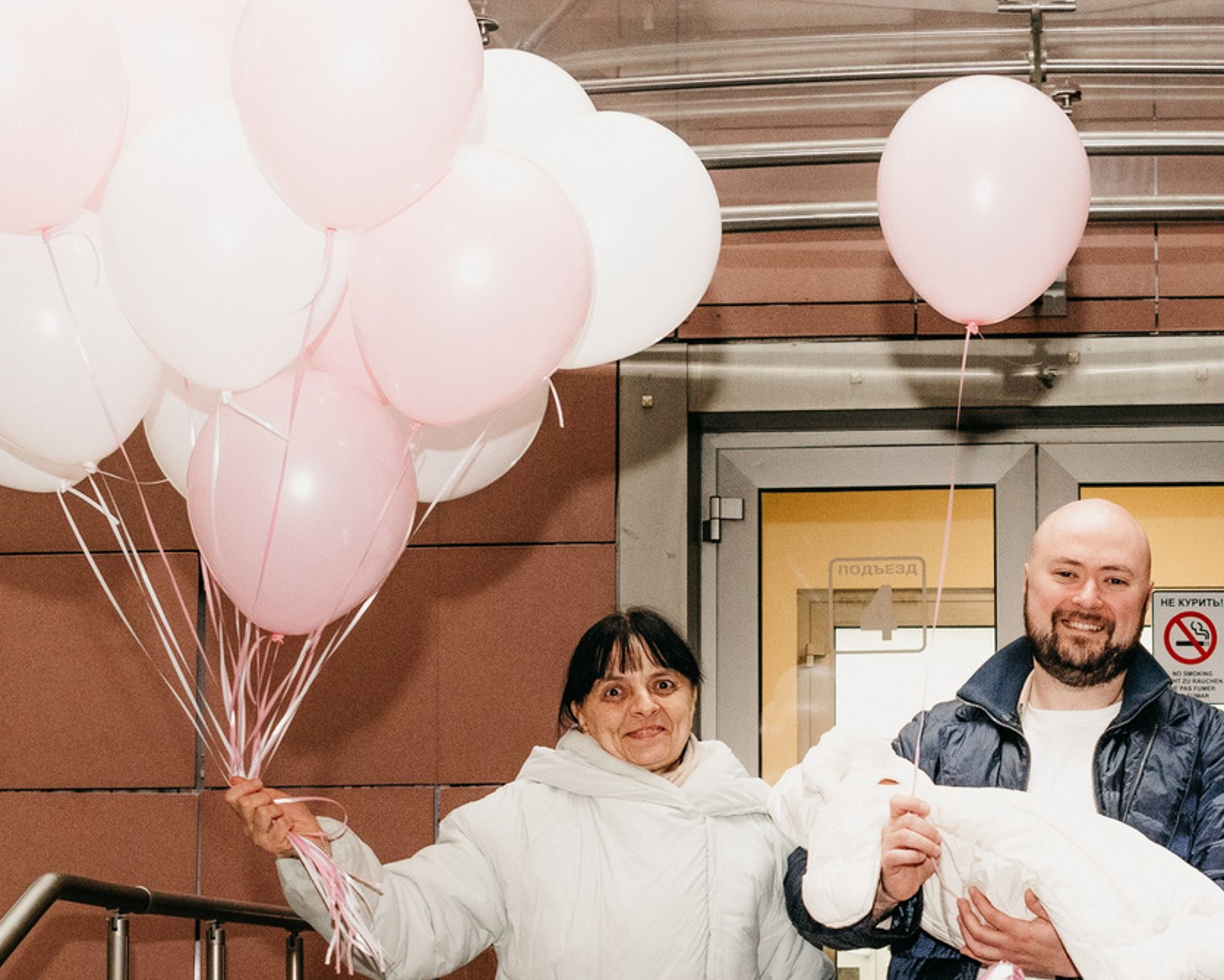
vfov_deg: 21.6
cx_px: 915
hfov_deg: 27.1
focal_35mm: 69
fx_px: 2500
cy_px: 922
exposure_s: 1/160
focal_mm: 24
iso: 1000
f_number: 4
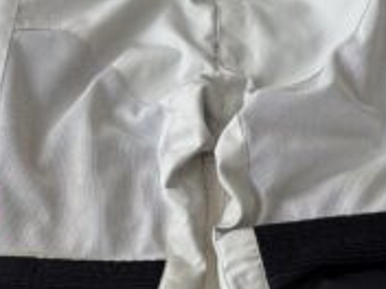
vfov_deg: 23.8
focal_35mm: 59
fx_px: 658
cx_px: 204
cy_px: 289
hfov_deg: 32.7
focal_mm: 5.96
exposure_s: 1/121
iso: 80
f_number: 1.6
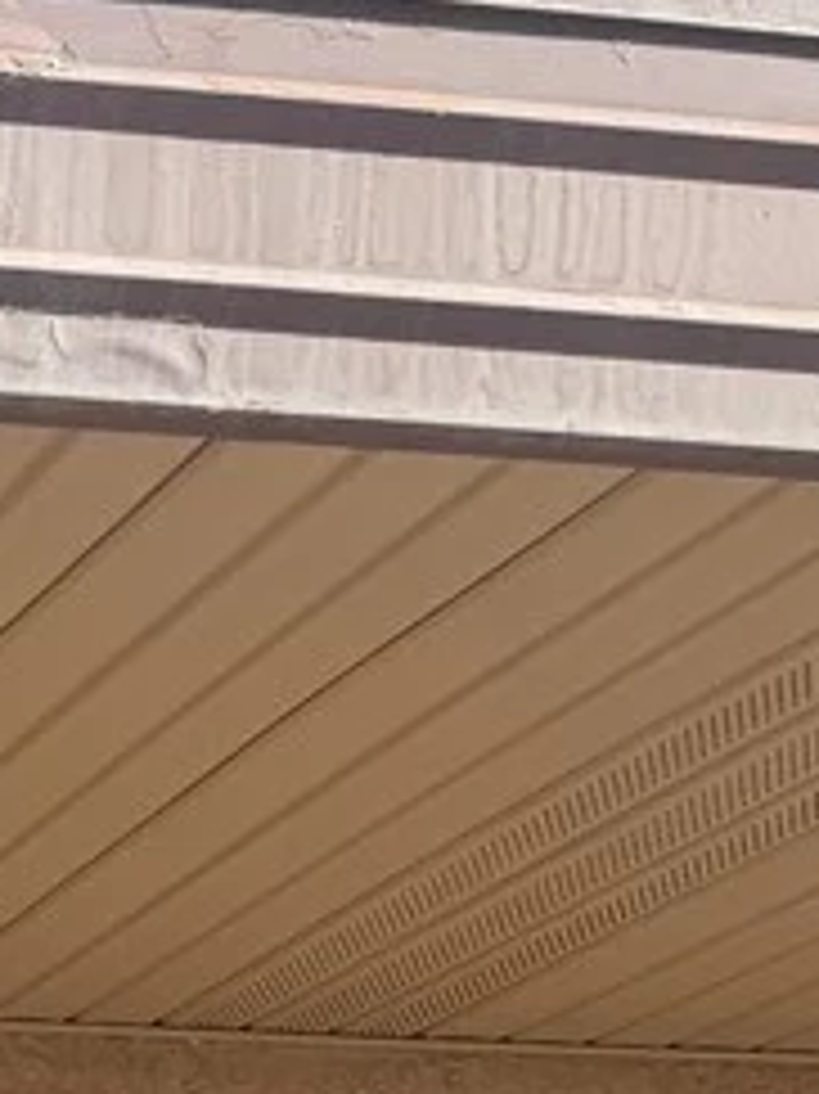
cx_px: -806
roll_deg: -0.1
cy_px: 2229
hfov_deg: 12.8
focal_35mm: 101
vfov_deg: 15.4
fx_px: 3189
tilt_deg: -4.3
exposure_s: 1/3413
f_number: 1.78
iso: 80
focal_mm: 6.76
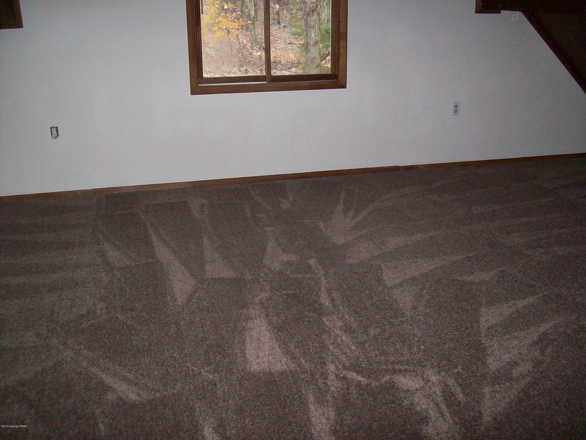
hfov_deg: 51.4
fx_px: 609
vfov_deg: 39.7
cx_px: 293
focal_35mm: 36
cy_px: 220
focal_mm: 6
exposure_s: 1/64
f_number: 2.7
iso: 200
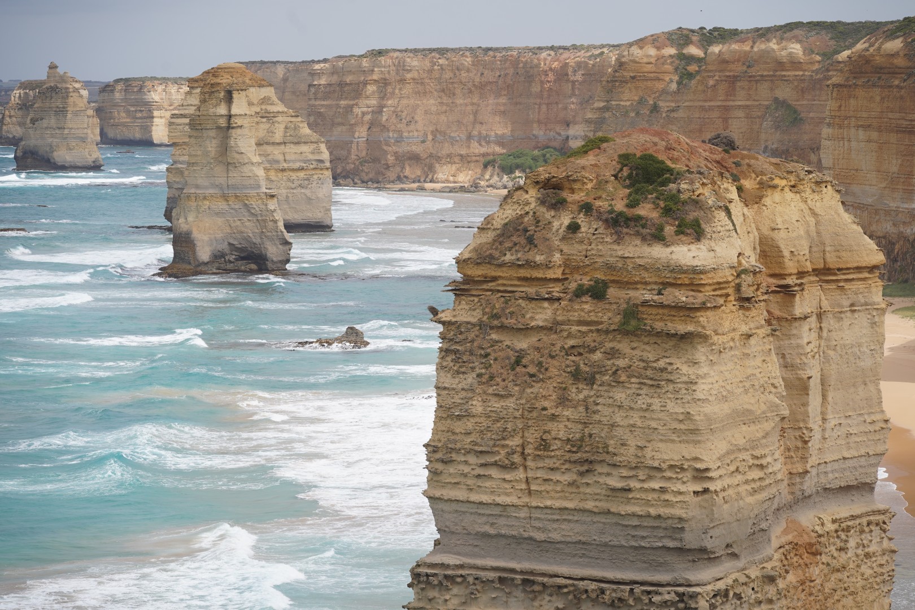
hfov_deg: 20.4
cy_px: 305
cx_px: 458
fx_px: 2541
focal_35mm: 100
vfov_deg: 13.7
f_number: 8
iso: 100
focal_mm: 100
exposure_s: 1/320
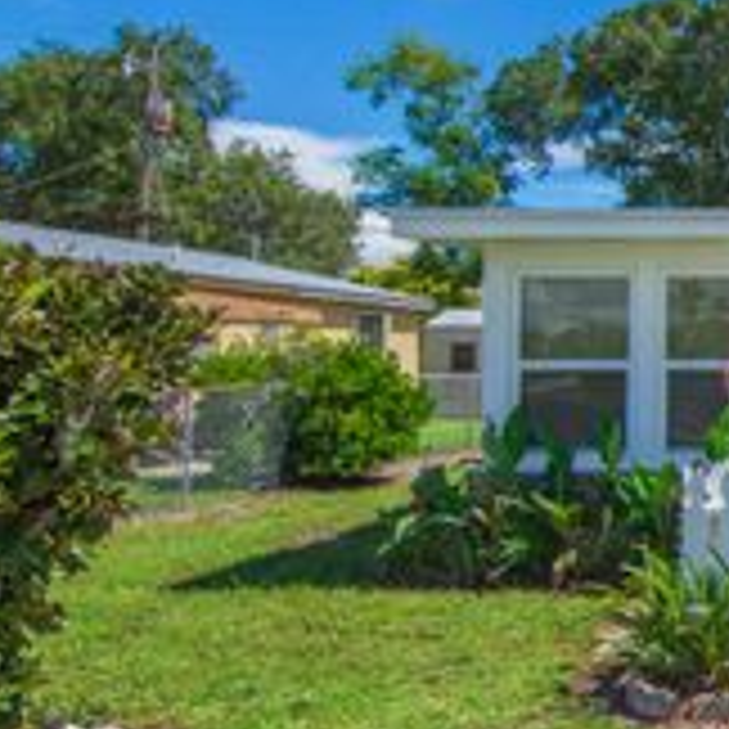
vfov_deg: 27.3
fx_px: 1501
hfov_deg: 23.9
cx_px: 958
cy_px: 362
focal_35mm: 63
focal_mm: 16
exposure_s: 1/500
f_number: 11
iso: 320
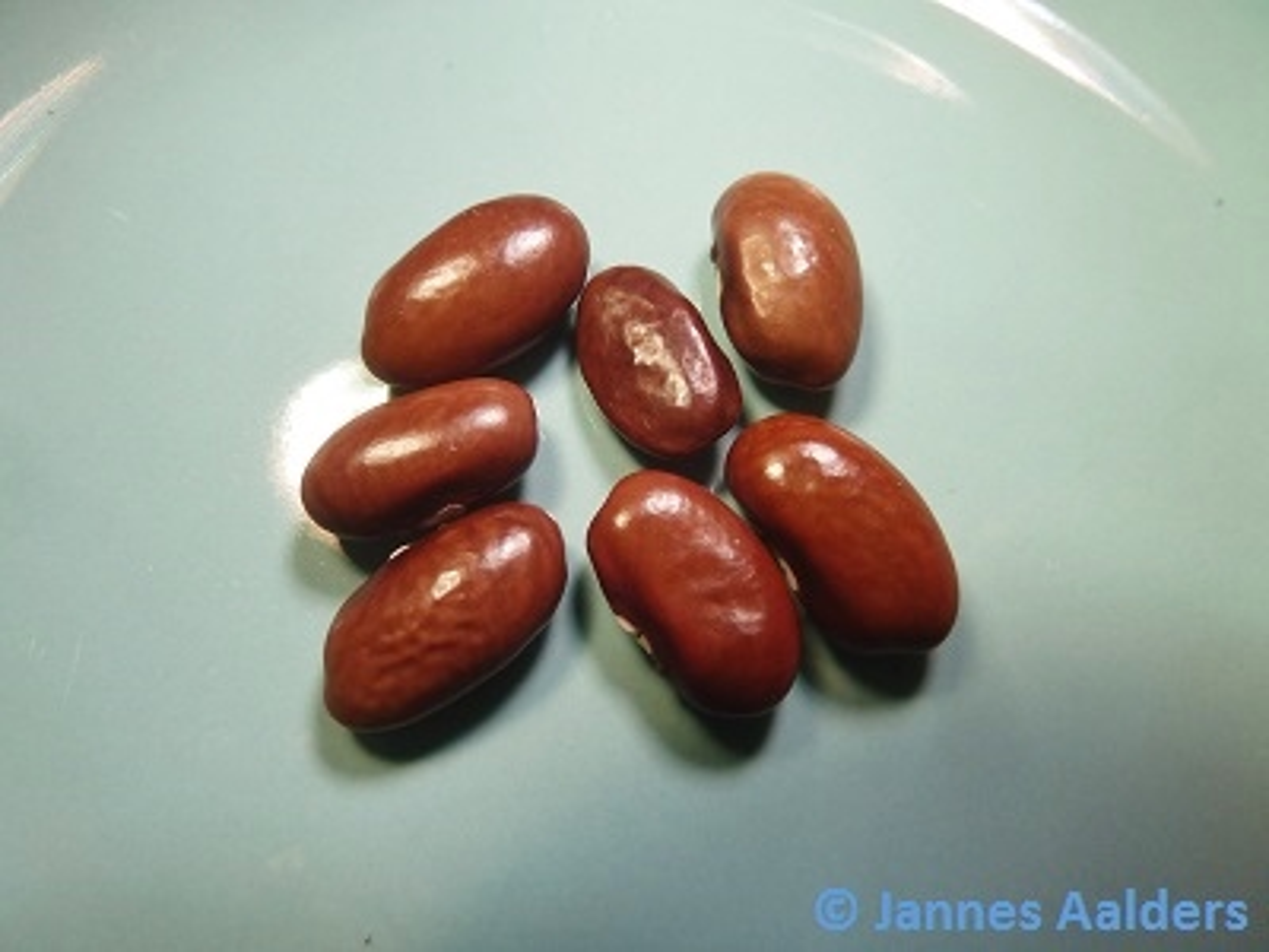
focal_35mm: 25
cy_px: 476
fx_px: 916
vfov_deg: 54.9
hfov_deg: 69.4
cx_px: 634
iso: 80
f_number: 4
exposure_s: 1/200
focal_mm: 4.1
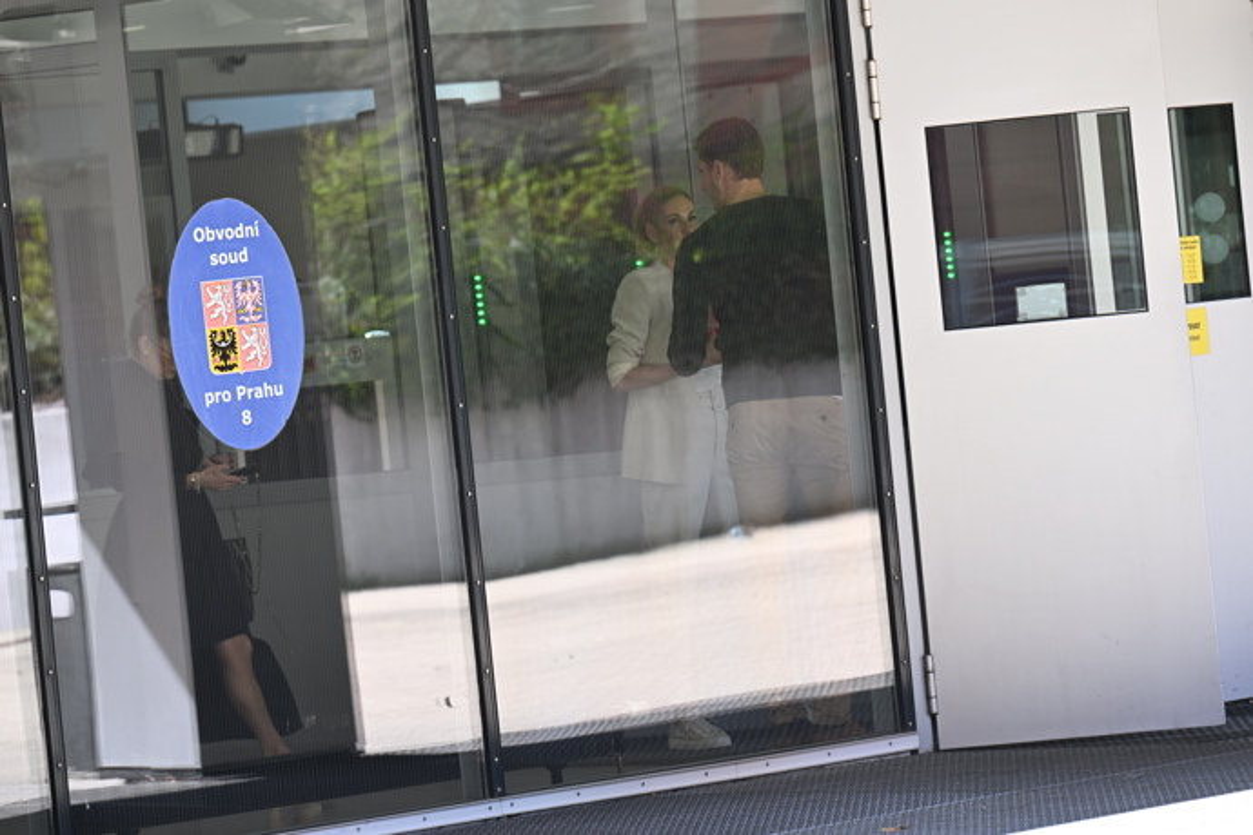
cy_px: 418
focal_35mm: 195
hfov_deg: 10.5
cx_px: 626
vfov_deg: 7.0
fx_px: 6787
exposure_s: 1/125
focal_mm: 195
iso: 250
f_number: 5.6
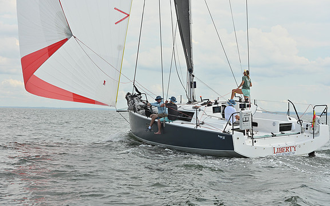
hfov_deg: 28.6
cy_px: 100
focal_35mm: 72
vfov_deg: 18.1
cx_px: 166
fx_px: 647
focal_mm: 70
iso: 320
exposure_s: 1/1600
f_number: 7.1
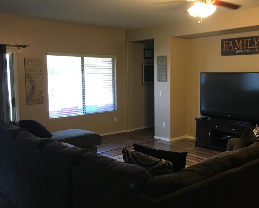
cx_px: 164
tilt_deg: -2.3
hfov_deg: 48.5
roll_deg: +0.2
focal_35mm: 37
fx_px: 284
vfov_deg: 40.1
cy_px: 99
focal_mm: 4.15
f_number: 2.2
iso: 125
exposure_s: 1/30
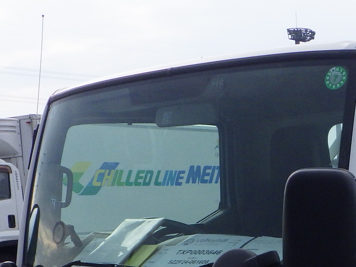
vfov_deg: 16.9
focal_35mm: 83
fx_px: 854
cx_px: 360
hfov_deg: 22.6
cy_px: 330
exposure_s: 1/800
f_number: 4.2
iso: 250
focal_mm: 5
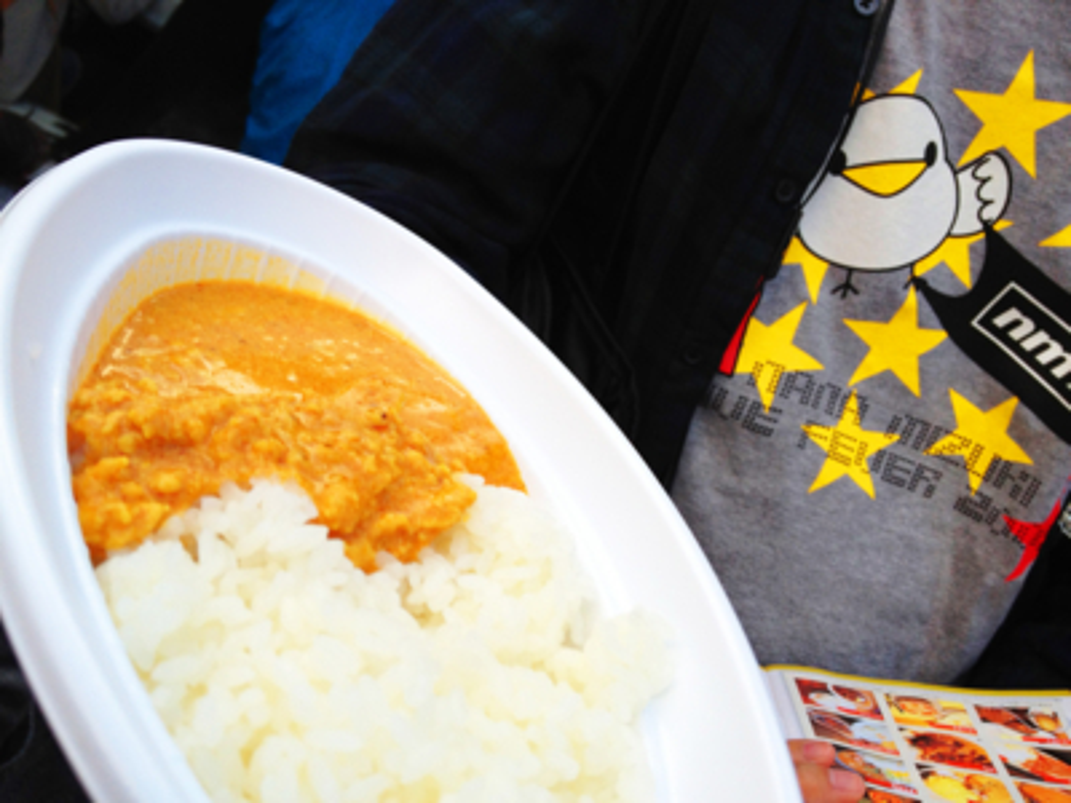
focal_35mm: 35
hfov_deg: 52.6
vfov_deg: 40.7
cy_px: 402
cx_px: 536
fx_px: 1083
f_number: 2.4
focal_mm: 4.28
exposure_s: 1/127
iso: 64
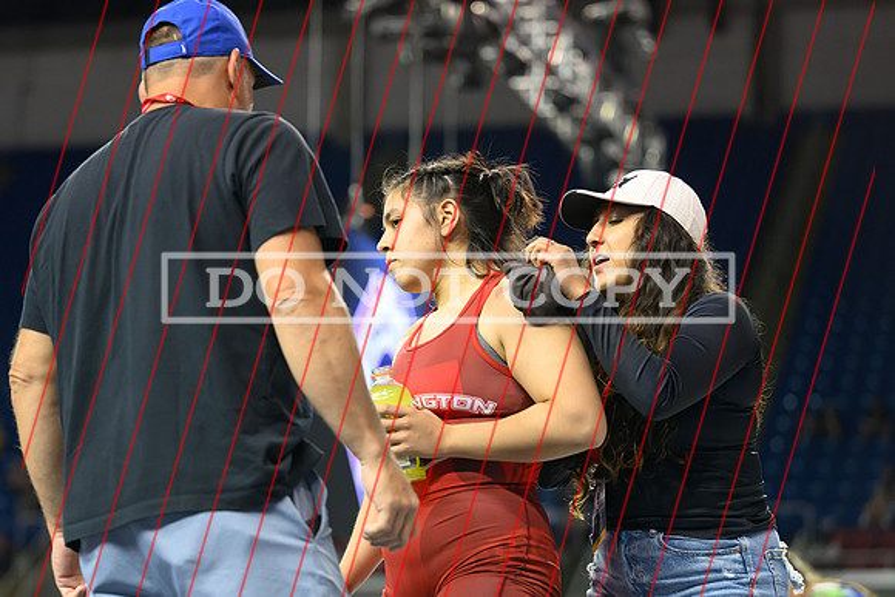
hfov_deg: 16.3
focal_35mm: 126
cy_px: 363
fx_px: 3127
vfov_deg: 10.9
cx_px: 359
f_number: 2.8
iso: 4000
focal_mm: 101
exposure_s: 1/800
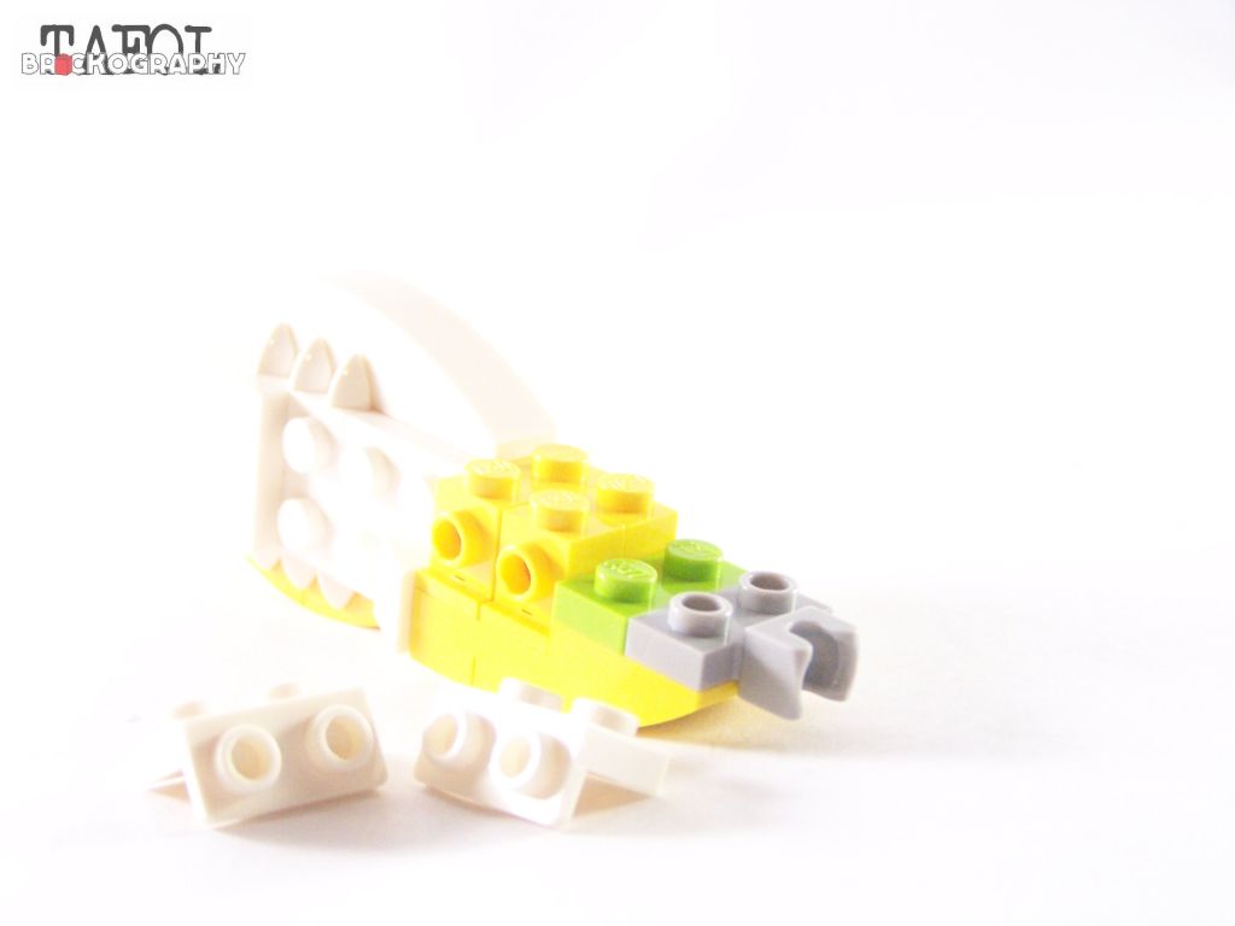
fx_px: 2390
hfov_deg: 29.0
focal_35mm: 67
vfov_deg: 21.9
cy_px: 463
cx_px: 618
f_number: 3.2
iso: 400
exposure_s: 1/45
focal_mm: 11.1
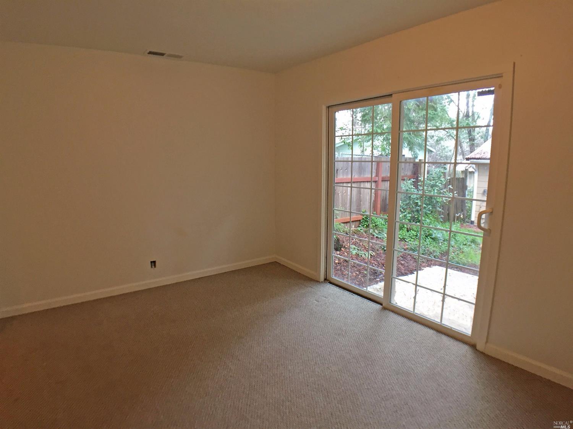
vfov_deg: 48.2
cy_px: 214
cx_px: 286
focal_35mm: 29
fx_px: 480
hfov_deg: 61.7
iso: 40
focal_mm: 4.15
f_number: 2.2
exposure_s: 1/30
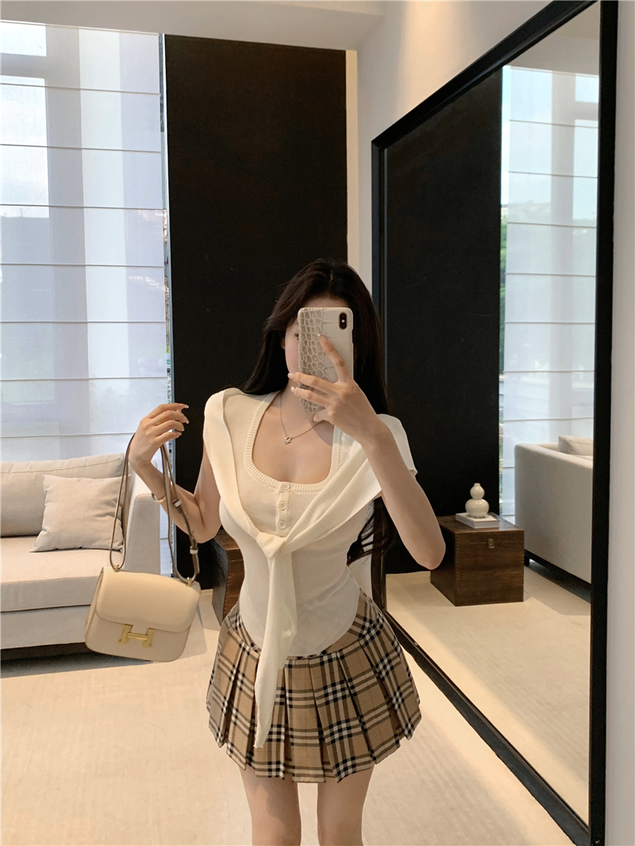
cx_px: 318
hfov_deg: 53.1
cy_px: 423
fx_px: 636
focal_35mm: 26
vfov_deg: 67.3
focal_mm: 4.25
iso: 125
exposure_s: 1/60
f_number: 1.8
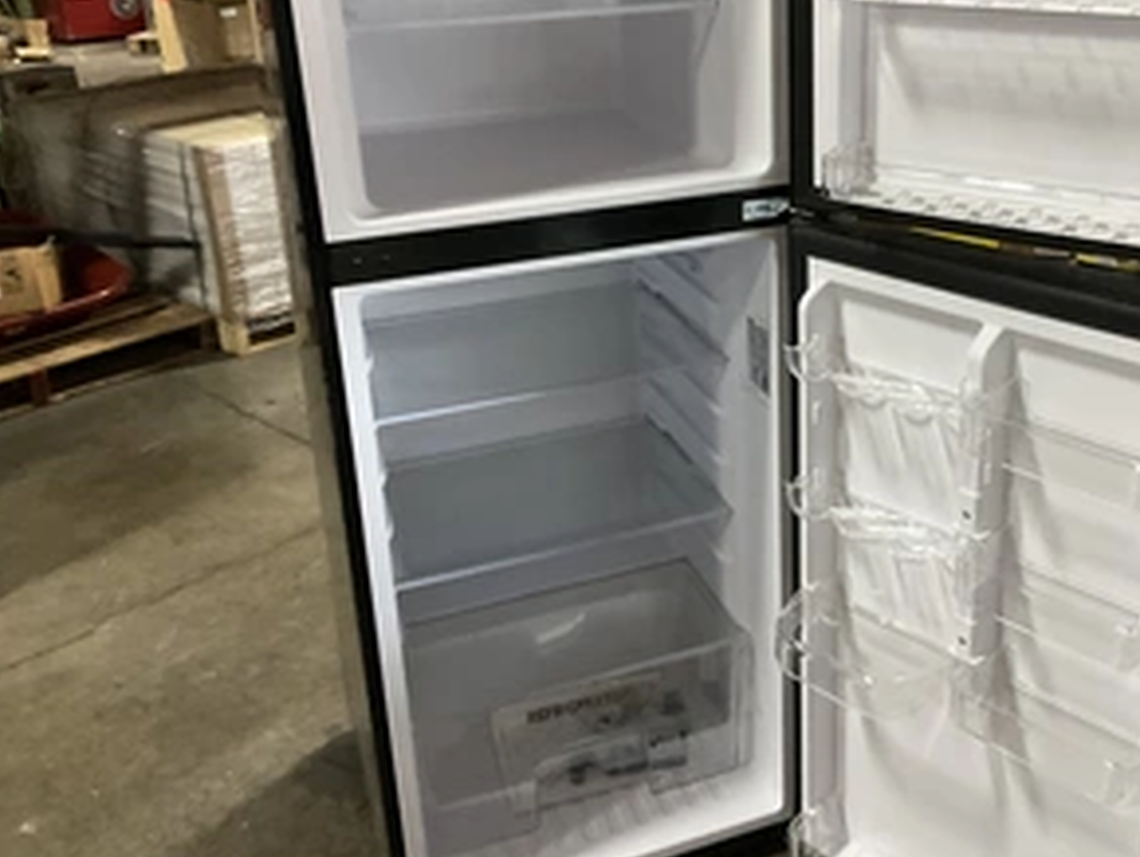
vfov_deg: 35.7
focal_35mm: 40
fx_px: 1318
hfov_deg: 46.2
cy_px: 295
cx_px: 735
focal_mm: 3
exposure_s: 1/30
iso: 250
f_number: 1.8
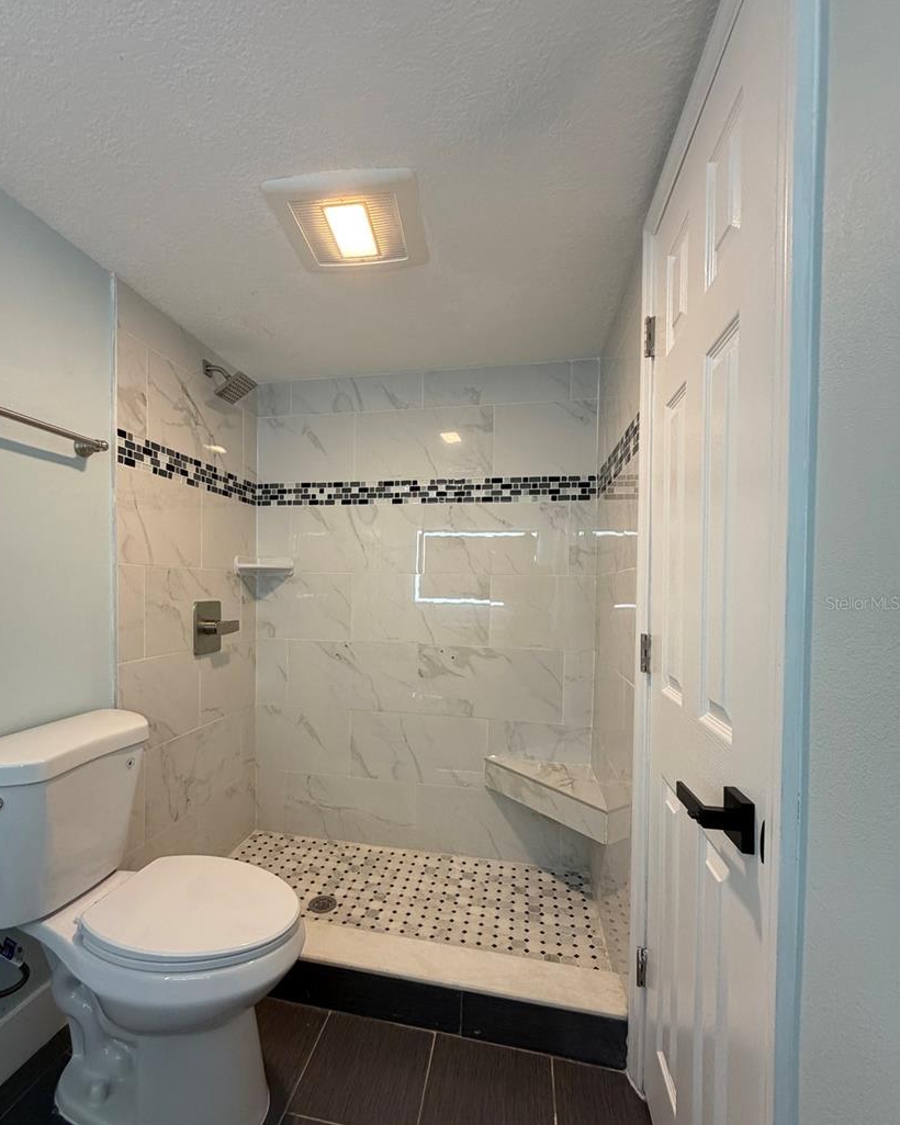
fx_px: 533
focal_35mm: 16
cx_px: 409
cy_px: 603
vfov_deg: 93.0
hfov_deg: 80.2
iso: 250
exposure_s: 1/120
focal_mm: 2.22
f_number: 2.2
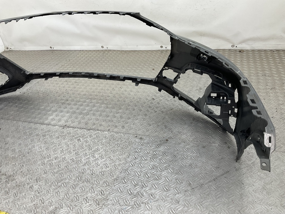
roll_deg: +6.2
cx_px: 142
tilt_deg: -32.2
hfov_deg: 61.7
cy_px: 107
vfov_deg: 48.2
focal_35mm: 29
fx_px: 239
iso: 32
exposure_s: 1/120
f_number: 1.8
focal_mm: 3
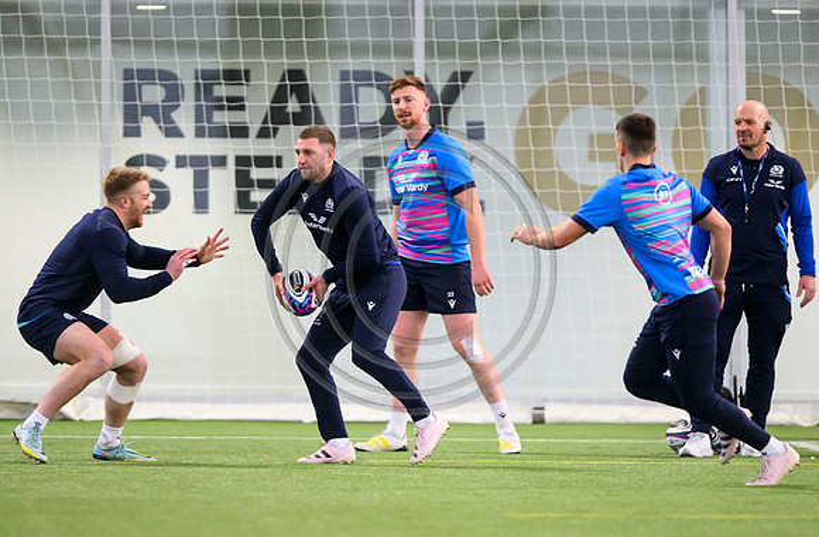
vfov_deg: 2.3
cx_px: 413
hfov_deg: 3.5
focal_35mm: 596
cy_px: 373
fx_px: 13481
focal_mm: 400
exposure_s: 1/800
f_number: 3.2
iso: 5000
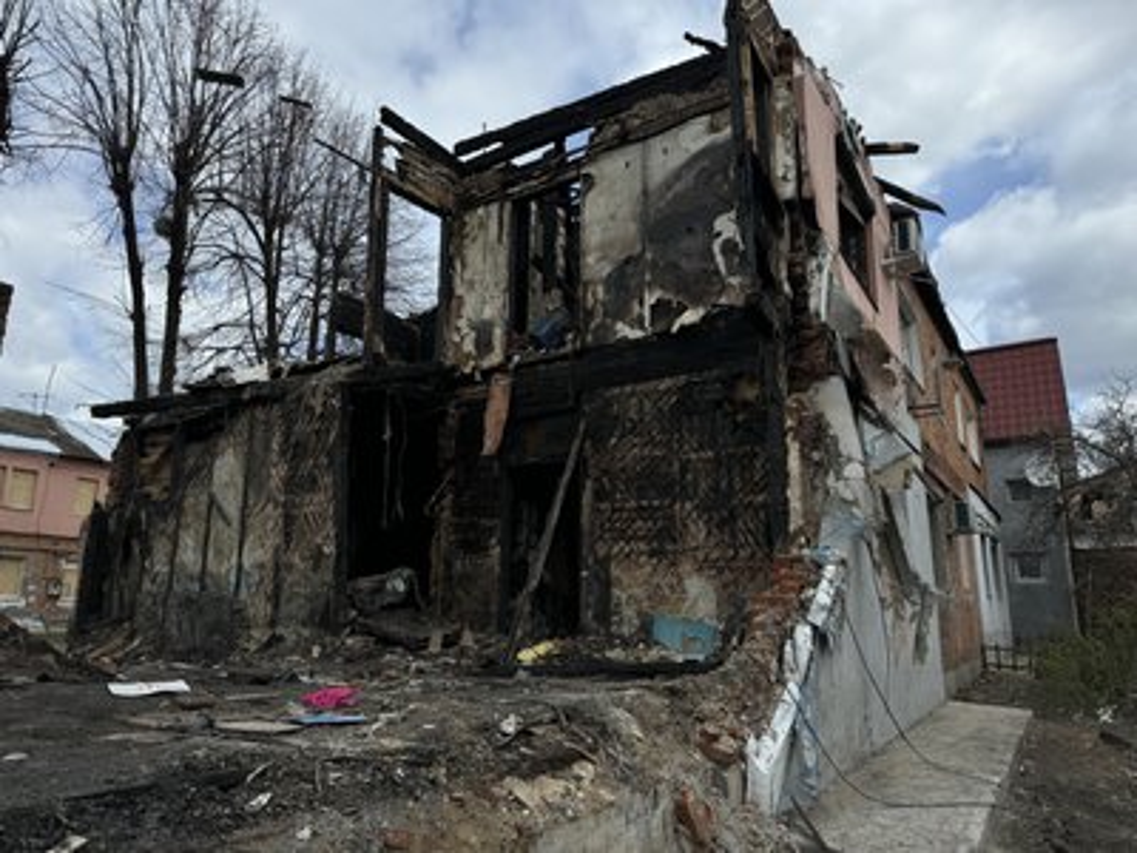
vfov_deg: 56.8
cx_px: 568
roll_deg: -0.6
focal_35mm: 24
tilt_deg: +12.9
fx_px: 788
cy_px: 426
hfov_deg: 71.6
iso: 80
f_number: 1.78
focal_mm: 6.76
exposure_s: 1/2710
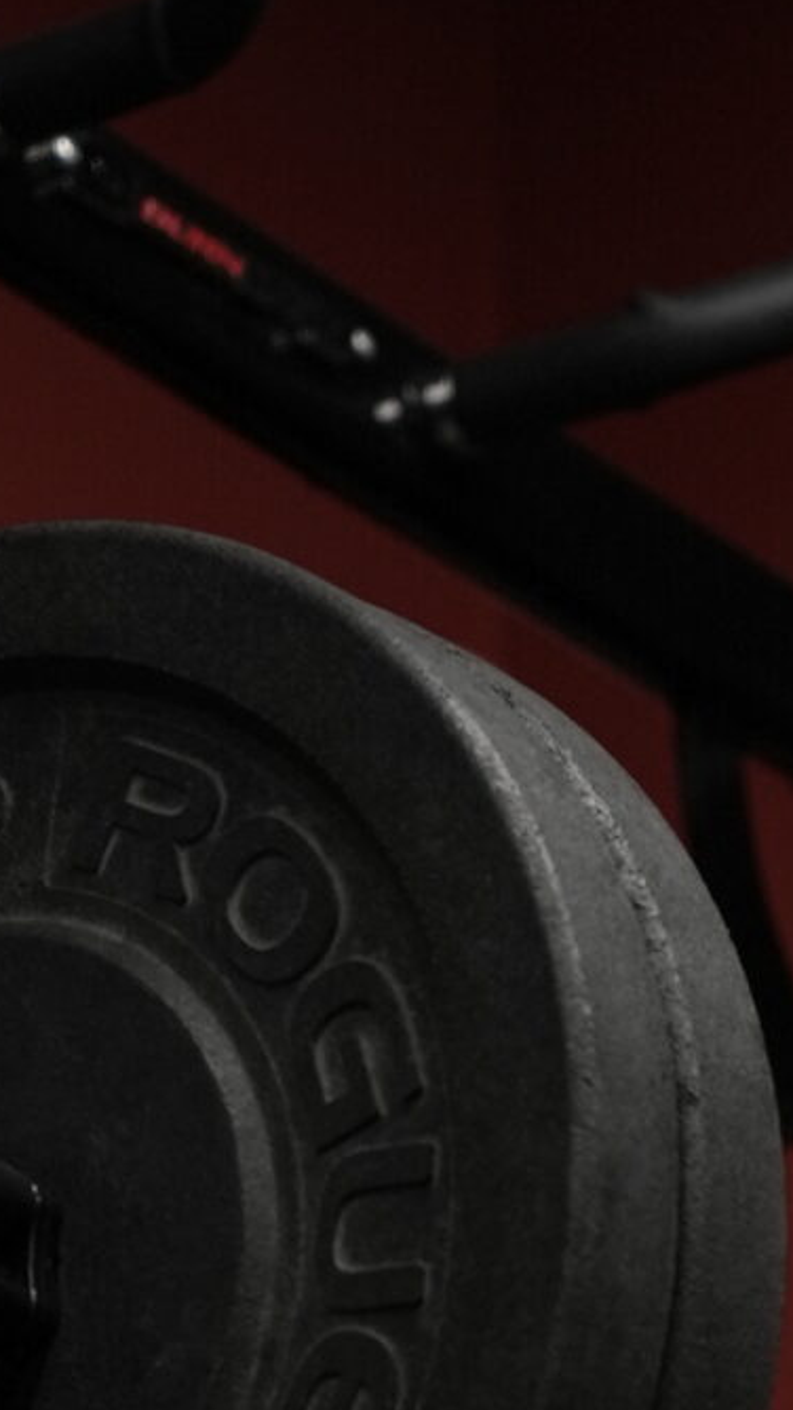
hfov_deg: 4.4
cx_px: 1065
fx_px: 10200
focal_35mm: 273
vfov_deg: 7.7
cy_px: 2322
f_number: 3.2
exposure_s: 1/125
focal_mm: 68
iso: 1000
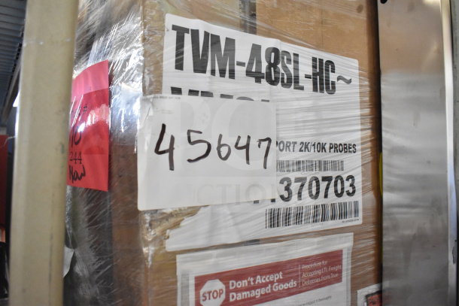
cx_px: 230
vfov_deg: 43.6
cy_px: 153
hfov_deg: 61.9
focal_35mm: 30
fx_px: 383
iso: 6400
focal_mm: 20
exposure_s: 1/100
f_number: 5
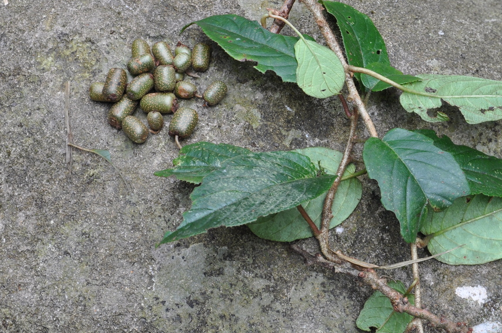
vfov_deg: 15.3
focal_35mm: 89
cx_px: 327
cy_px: 188
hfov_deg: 22.8
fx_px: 1239
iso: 200
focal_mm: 34
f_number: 7.1
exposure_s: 1/50
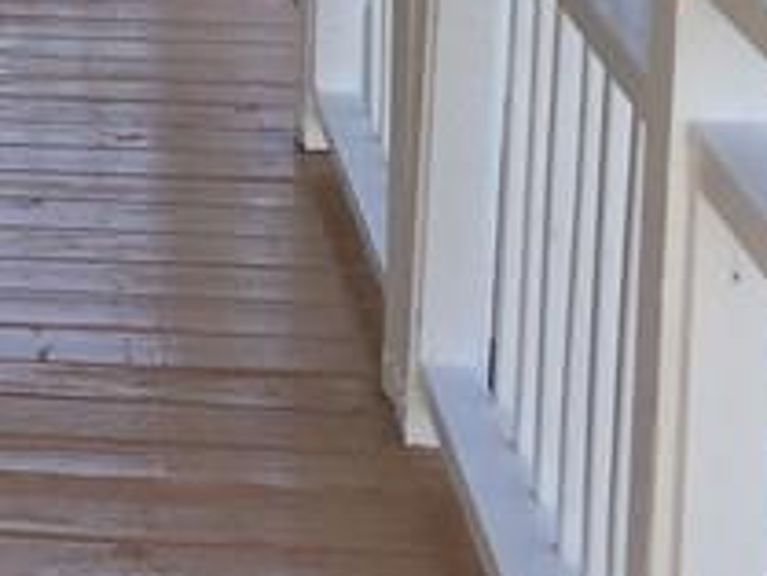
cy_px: -338
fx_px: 3148
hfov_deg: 12.9
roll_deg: -0.3
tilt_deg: -7.5
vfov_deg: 10.1
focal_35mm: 142
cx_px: -499
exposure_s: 1/608
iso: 32
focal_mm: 4.15
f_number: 2.2
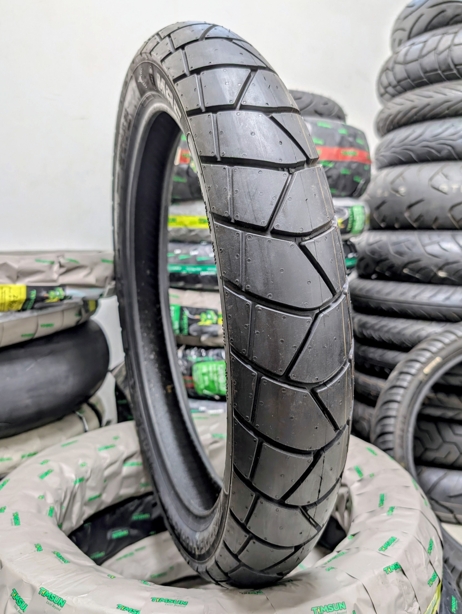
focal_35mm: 24
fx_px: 426
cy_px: 307
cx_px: 231
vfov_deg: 71.5
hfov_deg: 56.9
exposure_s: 1/43.8
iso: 38
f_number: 1.68
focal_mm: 6.9
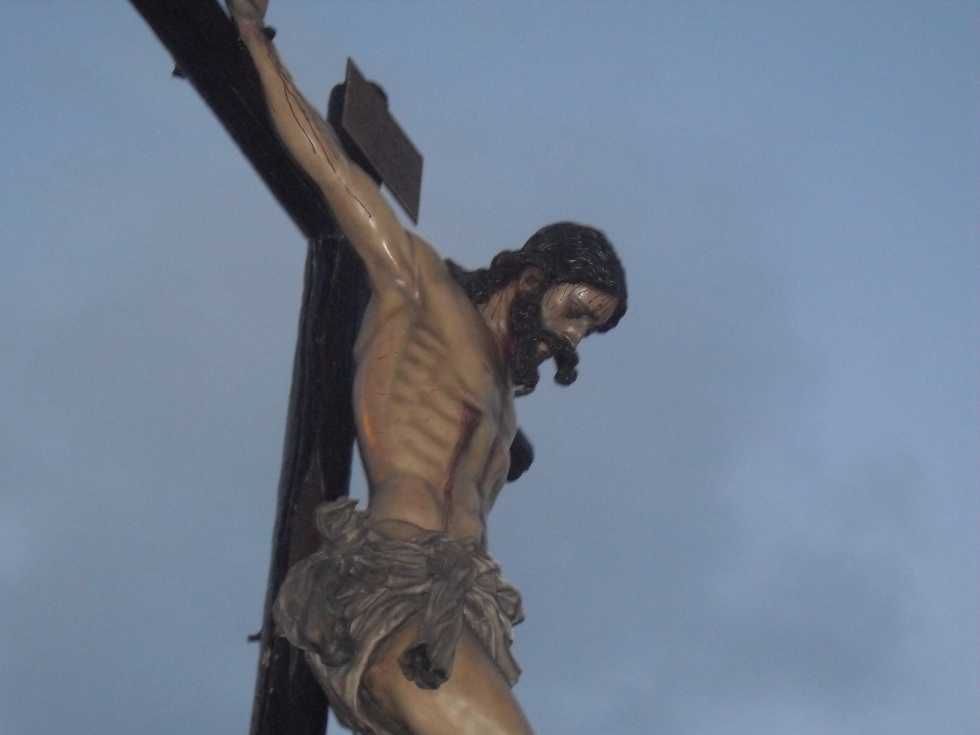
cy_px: 368
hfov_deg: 26.3
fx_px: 2095
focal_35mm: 74
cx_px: 490
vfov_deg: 19.9
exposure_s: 1/60
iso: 320
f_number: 4
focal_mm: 11.8
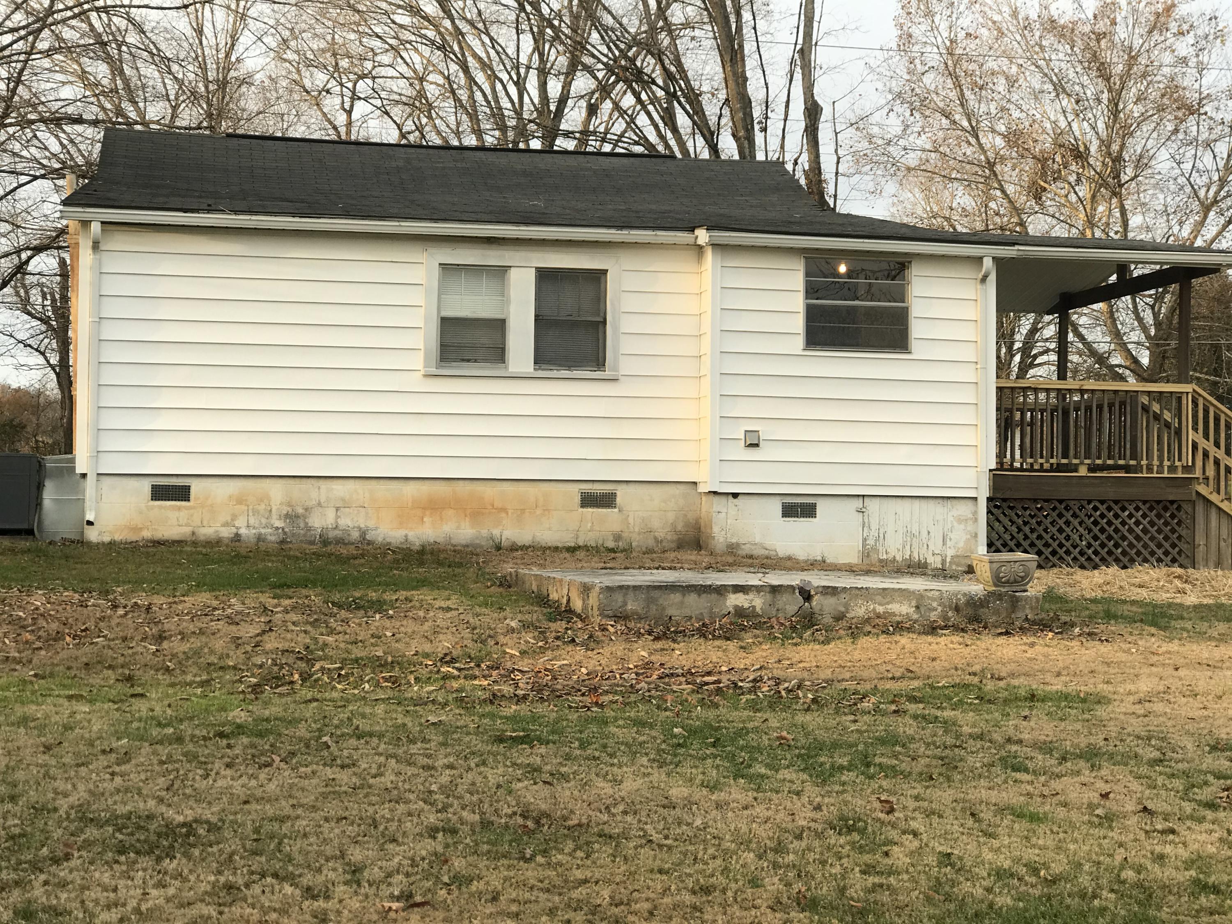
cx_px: 616
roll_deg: -1.1
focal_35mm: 57
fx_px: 2029
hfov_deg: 33.8
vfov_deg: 25.7
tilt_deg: +1.0
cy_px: 462
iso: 25
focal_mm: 6.6
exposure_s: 1/93
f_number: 2.8
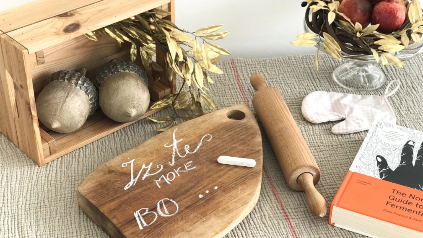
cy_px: 147
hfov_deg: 33.3
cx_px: 210
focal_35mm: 63
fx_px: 707
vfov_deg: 19.1
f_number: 2.8
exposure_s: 1/100
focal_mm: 6.6
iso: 25
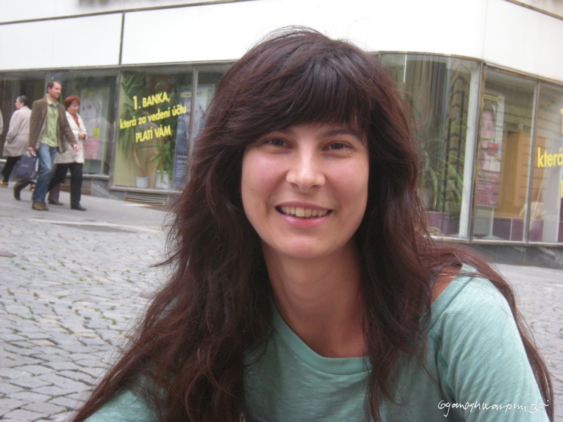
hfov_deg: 28.2
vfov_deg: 21.3
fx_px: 1122
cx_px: 282
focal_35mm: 69
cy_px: 211
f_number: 4.4
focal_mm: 11.5
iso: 211
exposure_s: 1/124
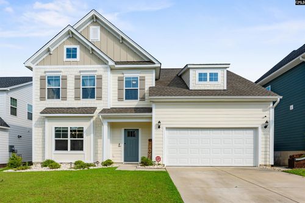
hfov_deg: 95.0
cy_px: 102
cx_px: 152
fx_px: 140
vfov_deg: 72.0
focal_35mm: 16
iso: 200
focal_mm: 11
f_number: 8
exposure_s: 1/320
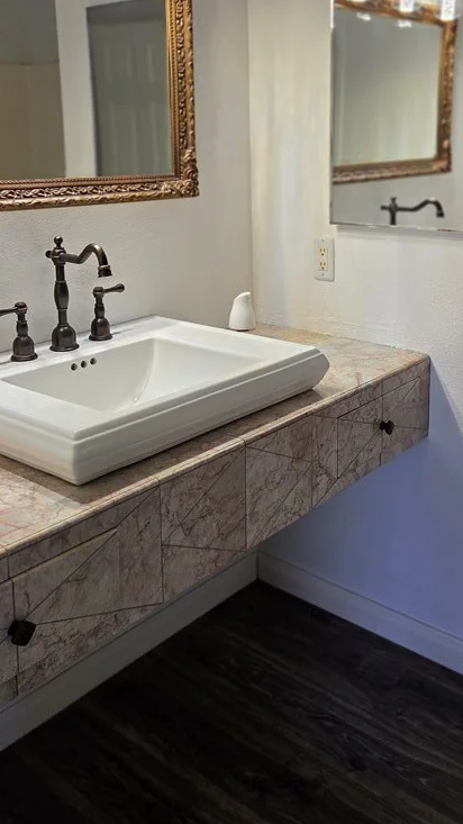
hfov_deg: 33.6
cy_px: 278
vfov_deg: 55.5
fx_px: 764
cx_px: 278
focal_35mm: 35
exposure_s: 1/120
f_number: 1.8
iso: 80
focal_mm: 5.4
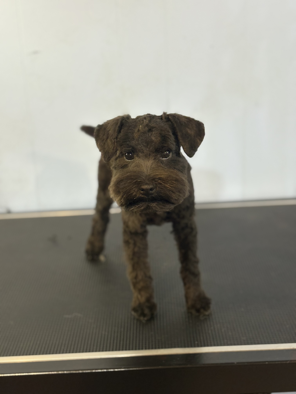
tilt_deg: -17.8
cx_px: 148
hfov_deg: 28.0
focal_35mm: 52
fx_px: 593
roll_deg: +2.2
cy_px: 197
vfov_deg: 36.8
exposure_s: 1/40
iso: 160
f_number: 1.6
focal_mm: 5.96
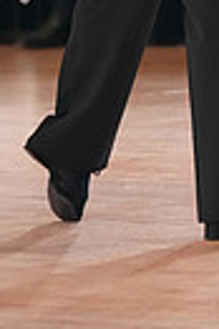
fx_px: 7099
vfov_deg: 2.7
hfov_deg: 1.8
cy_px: -269
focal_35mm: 776
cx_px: 215
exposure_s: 1/640
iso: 3200
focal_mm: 175
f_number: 2.8
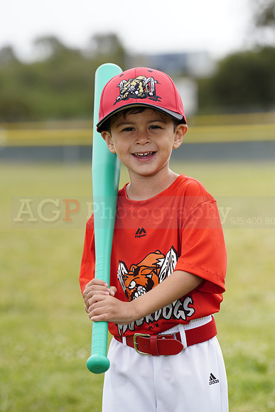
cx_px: 138
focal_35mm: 200
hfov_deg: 6.9
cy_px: 206
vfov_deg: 10.3
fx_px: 2290
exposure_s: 1/250
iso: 100
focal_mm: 200
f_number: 5.6
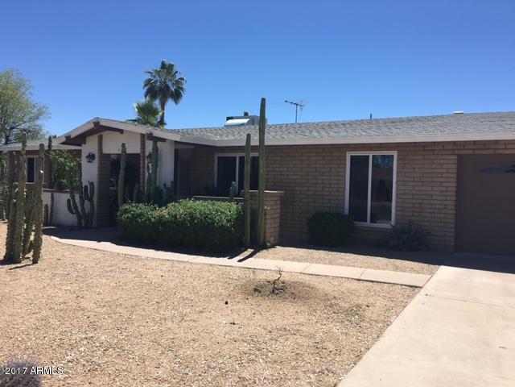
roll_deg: -1.7
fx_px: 431
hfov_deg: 61.7
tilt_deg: -2.0
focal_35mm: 29
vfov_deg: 48.2
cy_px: 194
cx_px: 258
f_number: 2.2
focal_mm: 4.15
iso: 25
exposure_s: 1/1709
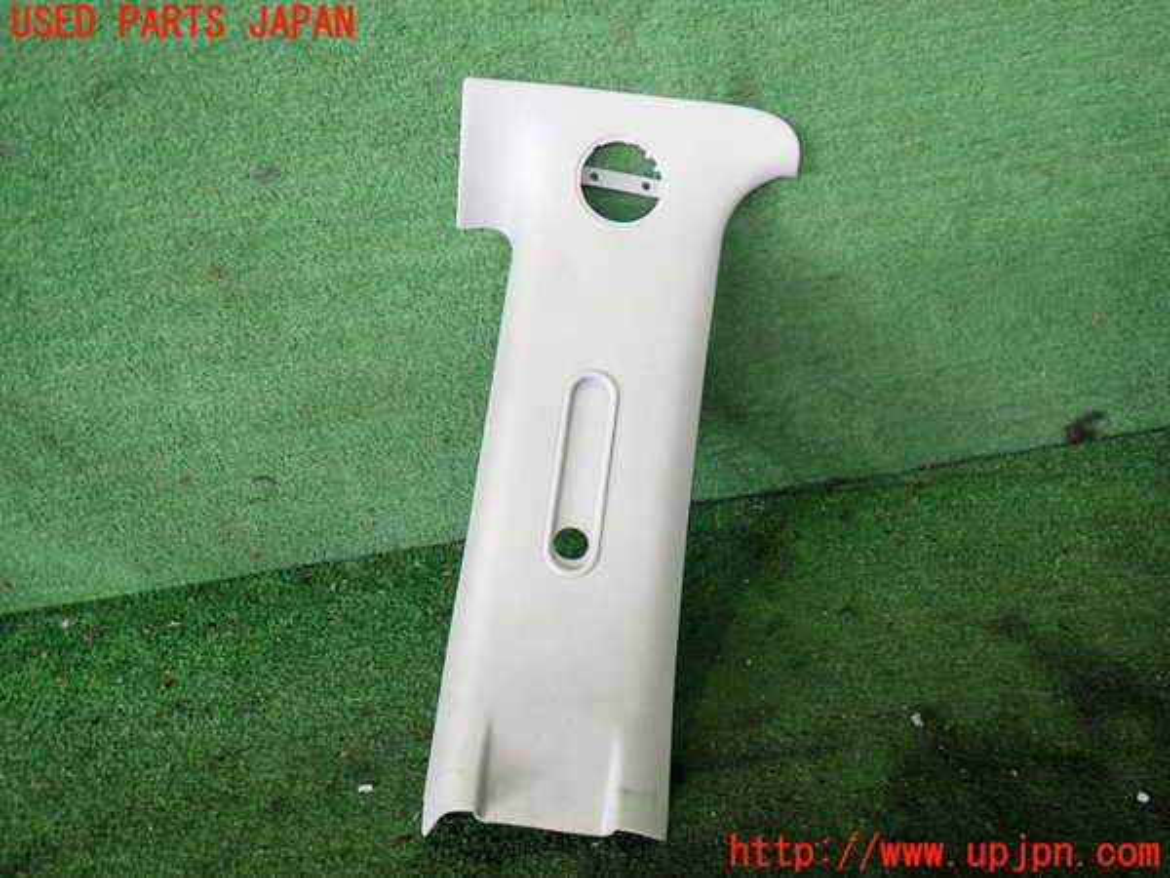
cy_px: 439
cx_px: 585
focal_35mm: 30
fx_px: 1014
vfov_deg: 46.8
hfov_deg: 60.0
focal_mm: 5.4
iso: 200
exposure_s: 1/50
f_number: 2.3
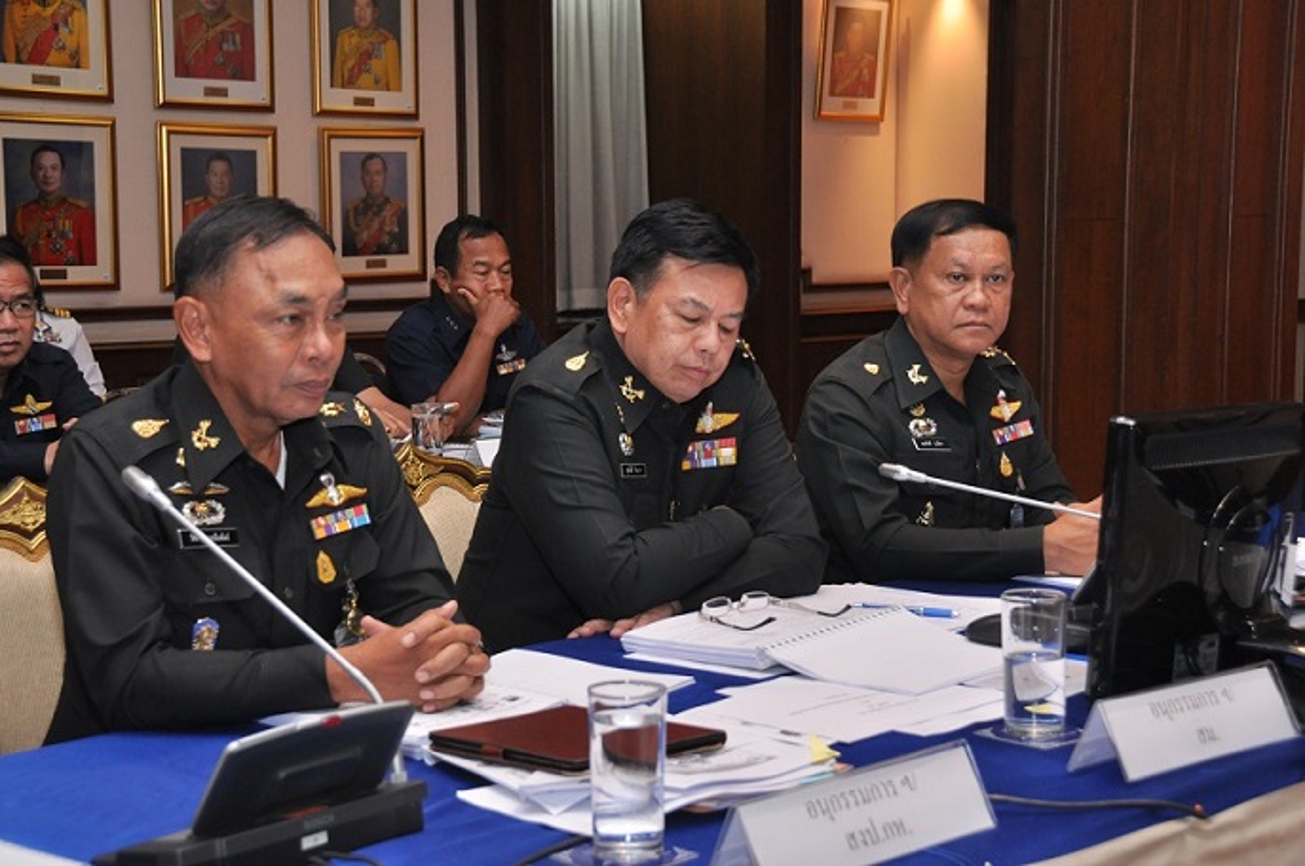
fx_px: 2172
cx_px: 652
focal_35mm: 60
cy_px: 433
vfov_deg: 22.6
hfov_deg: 33.4
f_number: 6.3
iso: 800
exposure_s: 1/80
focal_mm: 40
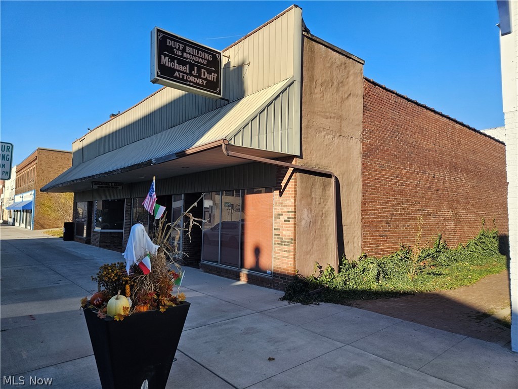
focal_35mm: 23
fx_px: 344
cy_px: 194
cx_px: 259
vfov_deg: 58.9
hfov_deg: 73.9
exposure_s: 1/1293
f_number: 1.8
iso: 40
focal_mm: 5.4
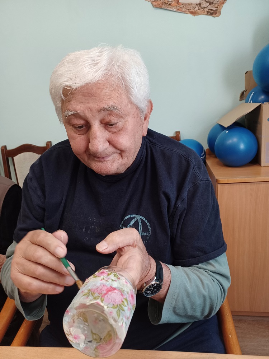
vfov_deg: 69.4
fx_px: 259
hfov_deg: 54.9
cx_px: 134
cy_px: 180
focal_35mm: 25
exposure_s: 1/30
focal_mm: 4.6
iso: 320
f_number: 1.8
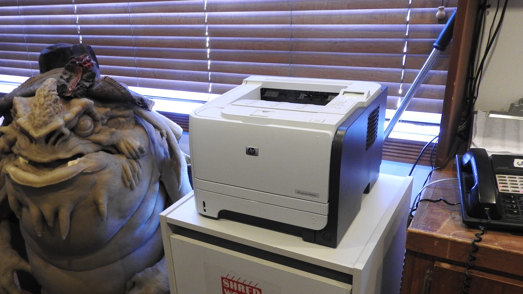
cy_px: 178
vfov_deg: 36.5
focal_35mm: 32
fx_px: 444
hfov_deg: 60.4
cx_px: 205
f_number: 3.3
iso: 400
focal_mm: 4.3
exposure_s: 1/13
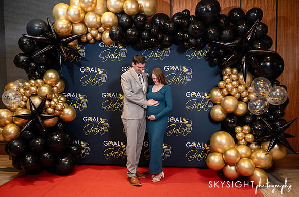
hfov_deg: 61.2
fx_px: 253
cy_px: 107
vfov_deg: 42.6
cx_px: 143
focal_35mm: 31
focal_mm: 28
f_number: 2.8
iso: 1000
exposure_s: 1/160
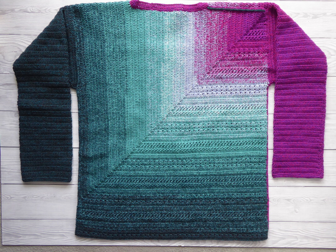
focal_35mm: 29
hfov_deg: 61.7
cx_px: 168
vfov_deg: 48.2
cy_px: 126
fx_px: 281
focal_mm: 5
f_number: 3.5
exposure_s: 1/60
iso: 320
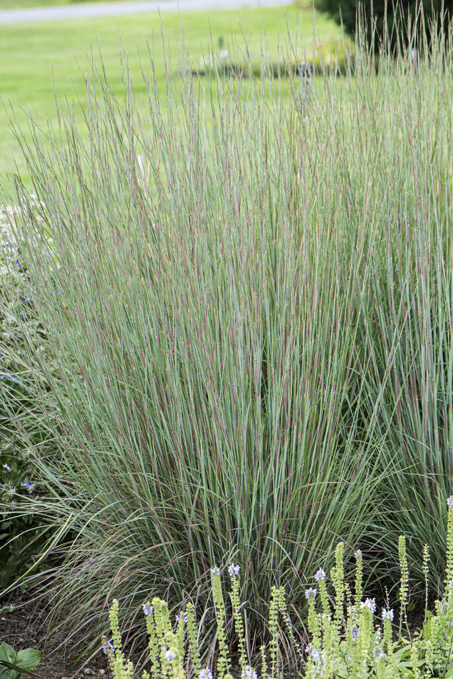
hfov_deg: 13.1
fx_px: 1979
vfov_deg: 19.4
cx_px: 226
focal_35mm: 105
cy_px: 340
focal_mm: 105
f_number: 9
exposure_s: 1/250
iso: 400
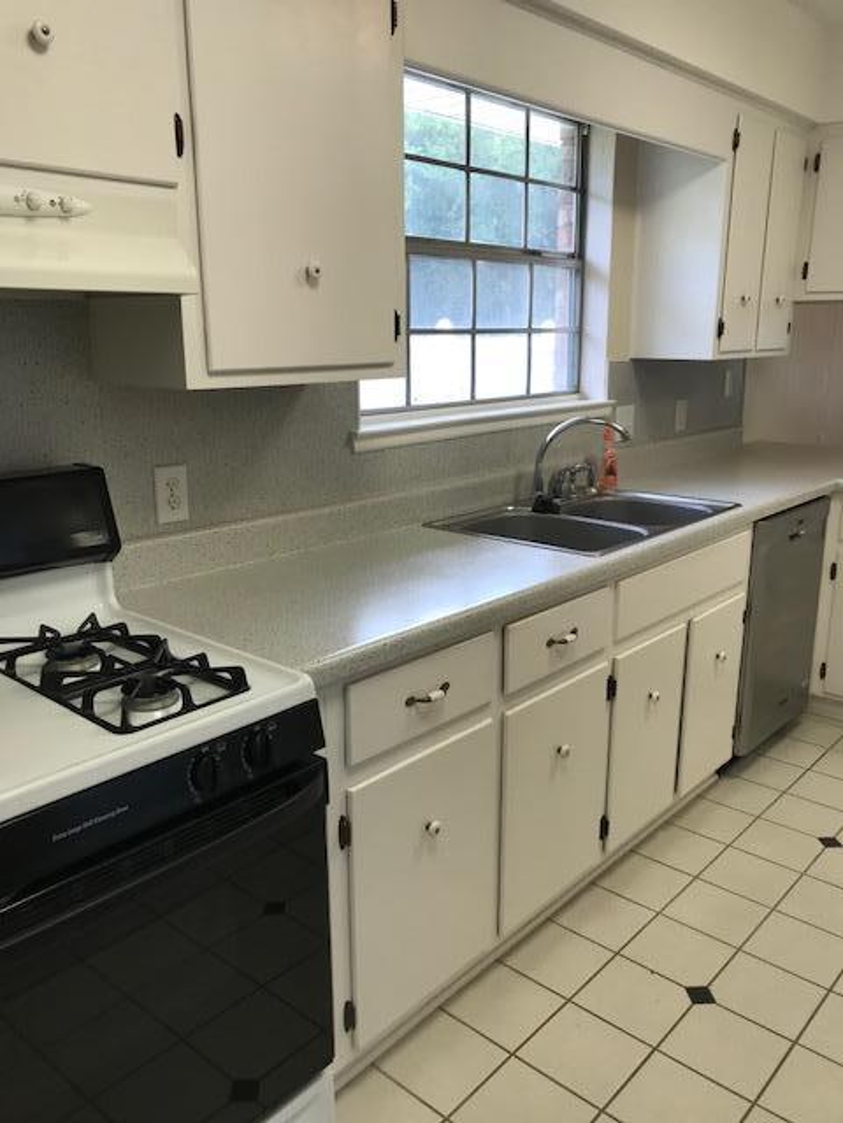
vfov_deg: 63.4
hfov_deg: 49.7
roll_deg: +0.4
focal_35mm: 28
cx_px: 422
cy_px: 562
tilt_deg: -14.8
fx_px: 909
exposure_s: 1/120
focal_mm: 3.99
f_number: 1.8
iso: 32
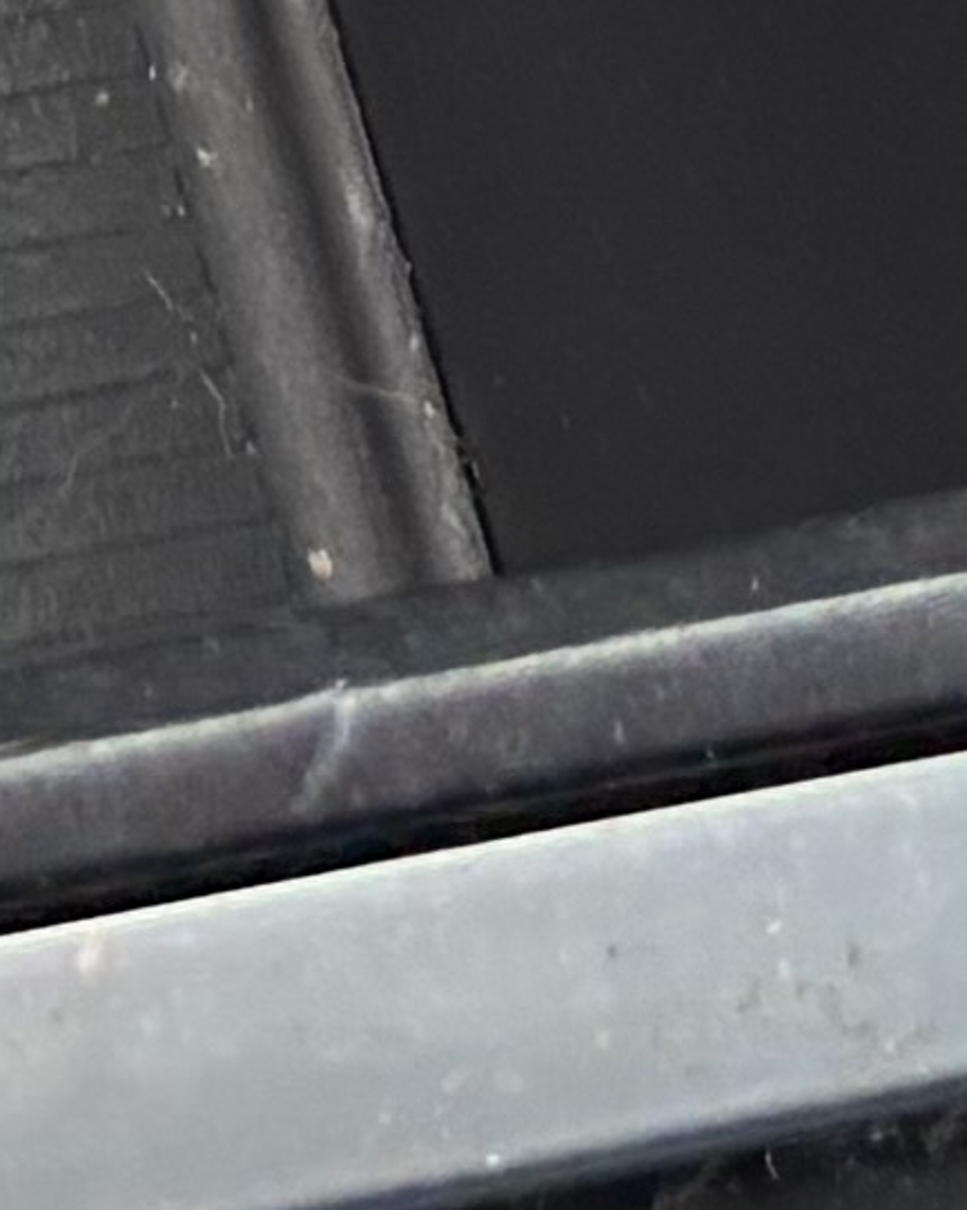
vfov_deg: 6.8
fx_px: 9557
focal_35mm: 267
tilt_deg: -56.6
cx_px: -744
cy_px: -1939
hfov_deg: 5.7
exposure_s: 1/124
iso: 80
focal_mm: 5.96
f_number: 1.6
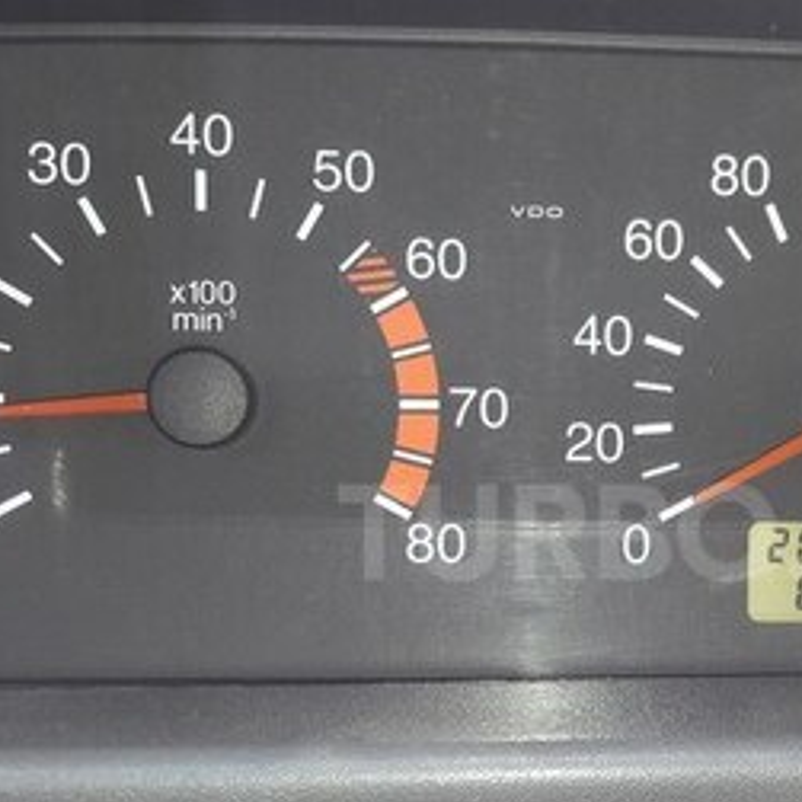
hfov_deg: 25.9
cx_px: 665
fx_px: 1704
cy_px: 532
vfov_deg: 26.3
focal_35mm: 65
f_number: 1.9
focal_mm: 3.7
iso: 64
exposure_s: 1/100
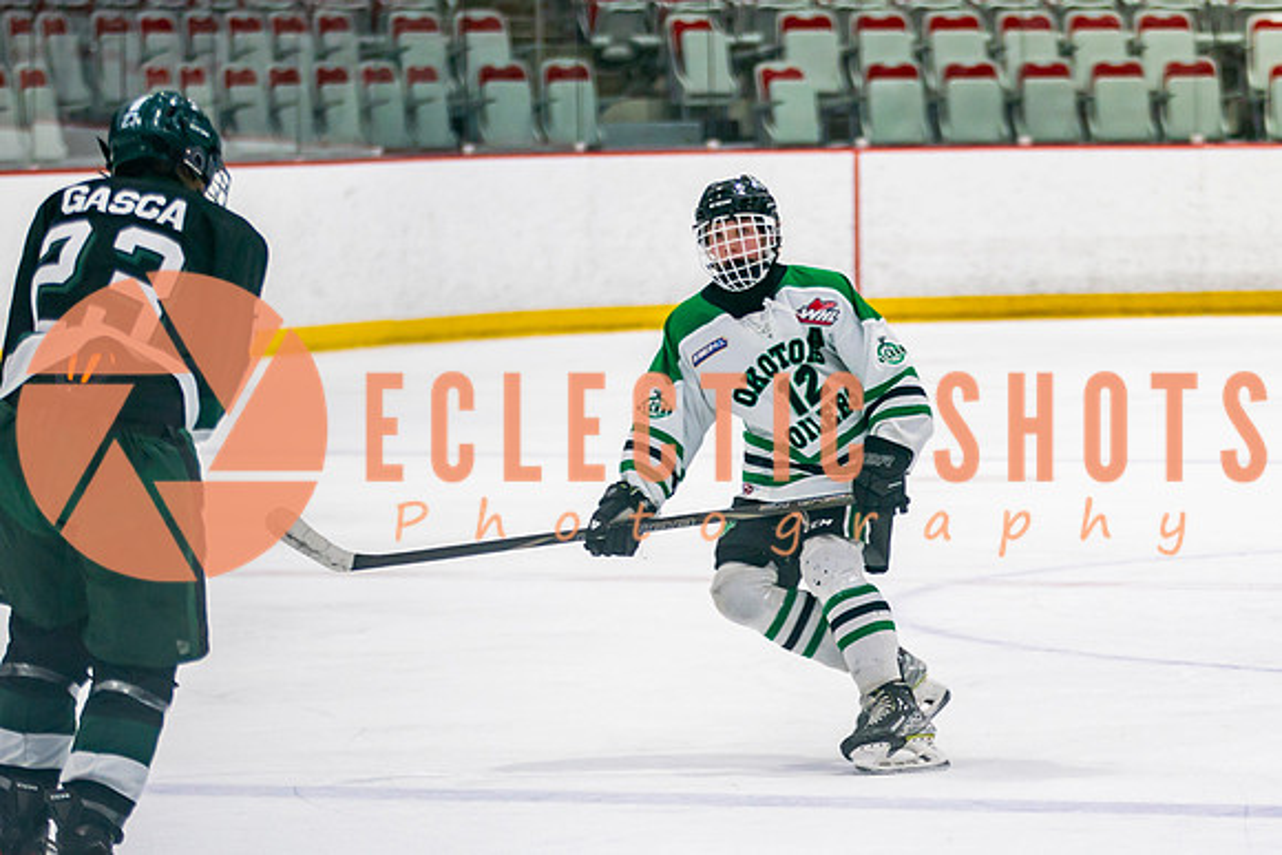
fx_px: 9736
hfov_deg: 7.5
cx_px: 1179
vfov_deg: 5.0
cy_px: 477
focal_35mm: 273
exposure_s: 1/640
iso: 320
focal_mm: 140
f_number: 2.8
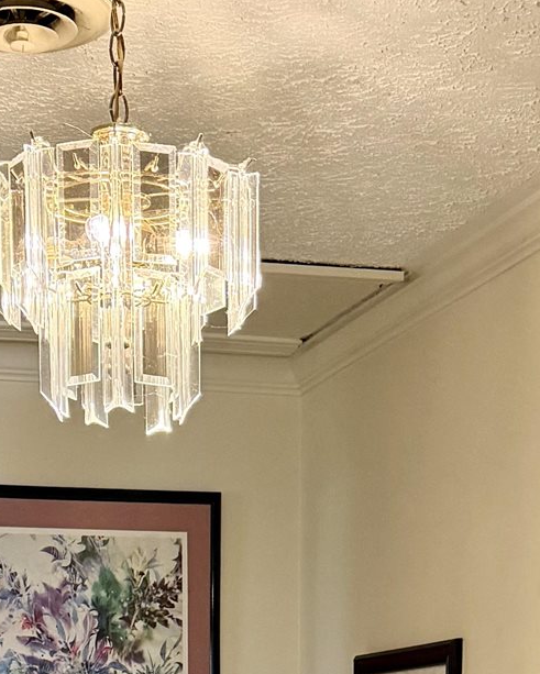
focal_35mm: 88
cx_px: 162
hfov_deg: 17.4
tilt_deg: -8.3
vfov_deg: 18.9
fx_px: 1757
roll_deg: +1.1
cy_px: 1034
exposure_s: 1/120
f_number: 1.78
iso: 320
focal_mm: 6.76
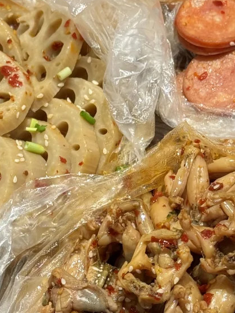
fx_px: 1131
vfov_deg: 15.8
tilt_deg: -58.1
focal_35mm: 125
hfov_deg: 11.8
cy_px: 132
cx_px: 160
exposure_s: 1/50
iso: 50
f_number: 1.78
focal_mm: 6.76
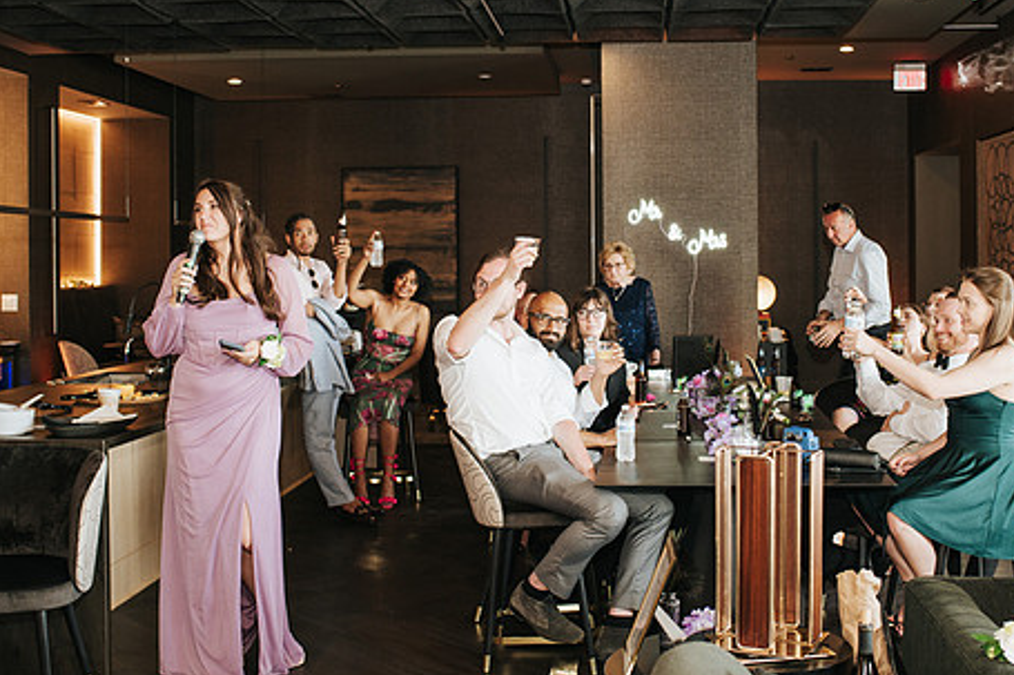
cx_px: 542
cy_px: 279
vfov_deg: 28.0
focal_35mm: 48
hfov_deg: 41.1
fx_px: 1351
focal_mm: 35
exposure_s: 1/160
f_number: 3.5
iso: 1000
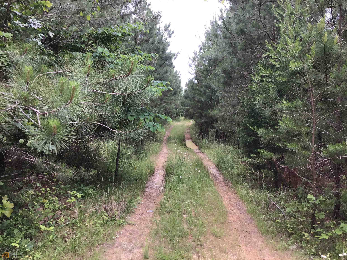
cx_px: 174
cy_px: 130
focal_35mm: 31
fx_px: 311
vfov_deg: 45.4
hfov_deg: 58.4
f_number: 2.4
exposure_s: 1/120
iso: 40
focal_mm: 3.3
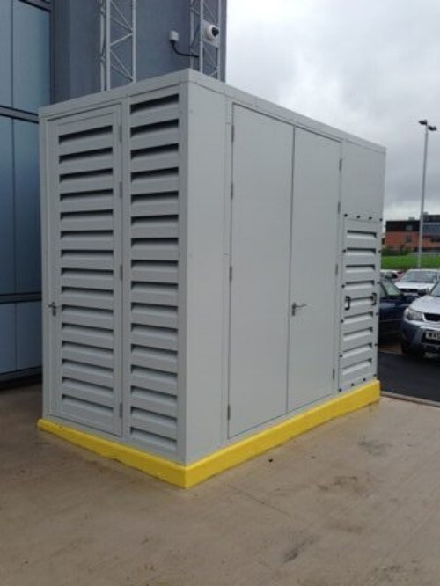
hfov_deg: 43.0
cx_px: 220
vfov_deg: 55.3
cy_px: 293
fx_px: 559
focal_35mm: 33
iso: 50
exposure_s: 1/861
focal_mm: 4.13
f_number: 2.4
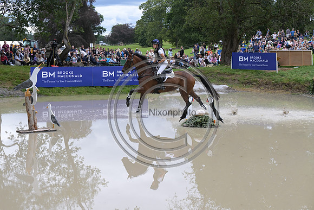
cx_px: 157
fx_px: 611
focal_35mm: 70
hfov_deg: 28.8
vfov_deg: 19.5
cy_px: 105
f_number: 5.6
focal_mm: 70
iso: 1000
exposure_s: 1/1250
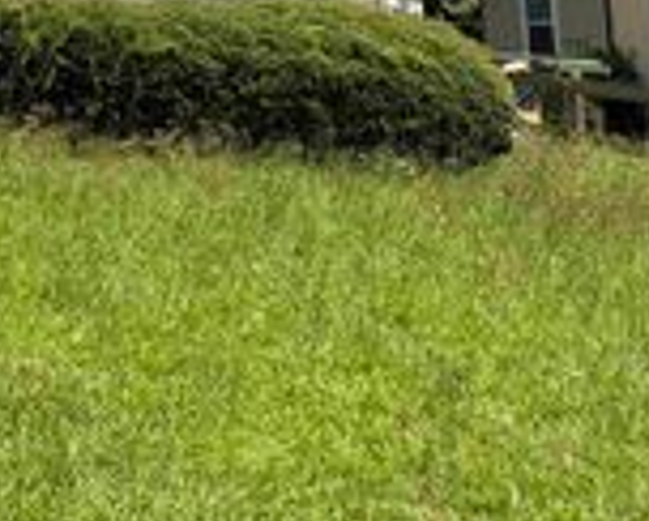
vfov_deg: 17.8
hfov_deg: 21.0
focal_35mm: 77
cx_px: -316
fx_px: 1481
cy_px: -263
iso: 80
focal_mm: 6.76
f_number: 1.78
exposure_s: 1/3584
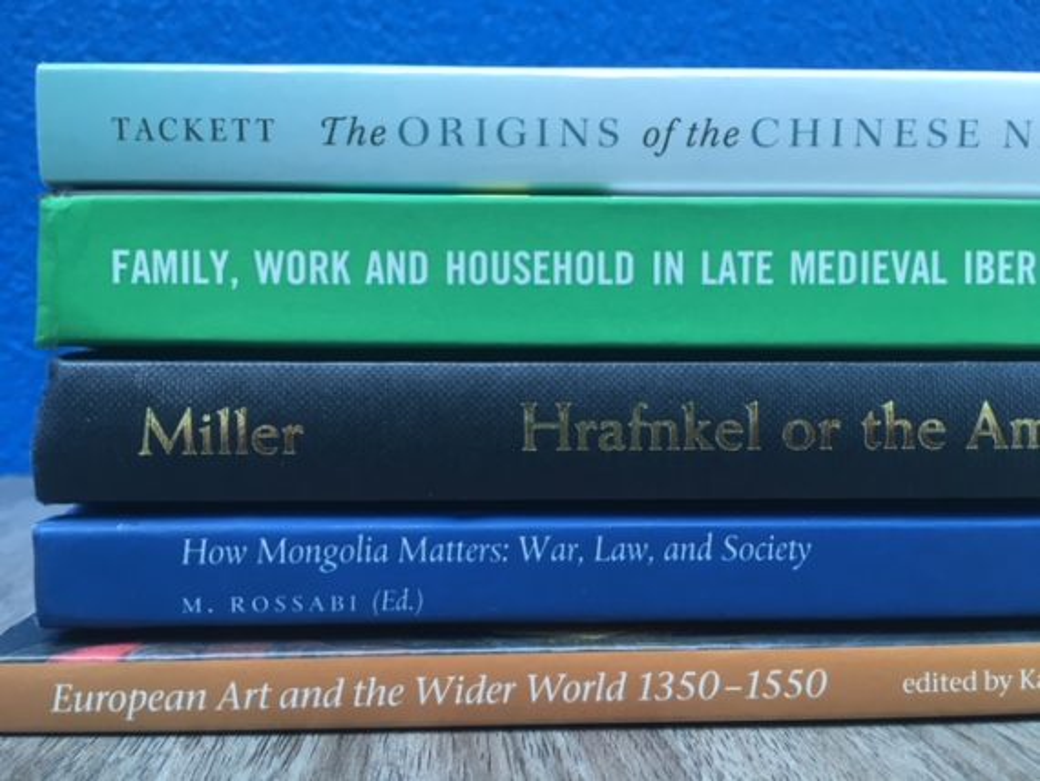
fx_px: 872
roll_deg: +0.2
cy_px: 390
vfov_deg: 48.3
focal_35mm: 29
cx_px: 520
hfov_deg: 61.6
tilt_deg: -4.1
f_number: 2.2
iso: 25
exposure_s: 1/40
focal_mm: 4.15
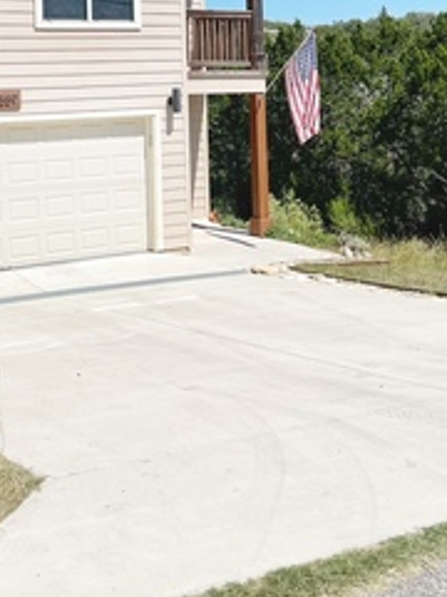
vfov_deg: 34.7
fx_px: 895
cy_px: 60
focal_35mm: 52
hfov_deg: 27.4
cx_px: 82
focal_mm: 4.2
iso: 32
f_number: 1.6
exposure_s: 1/7813
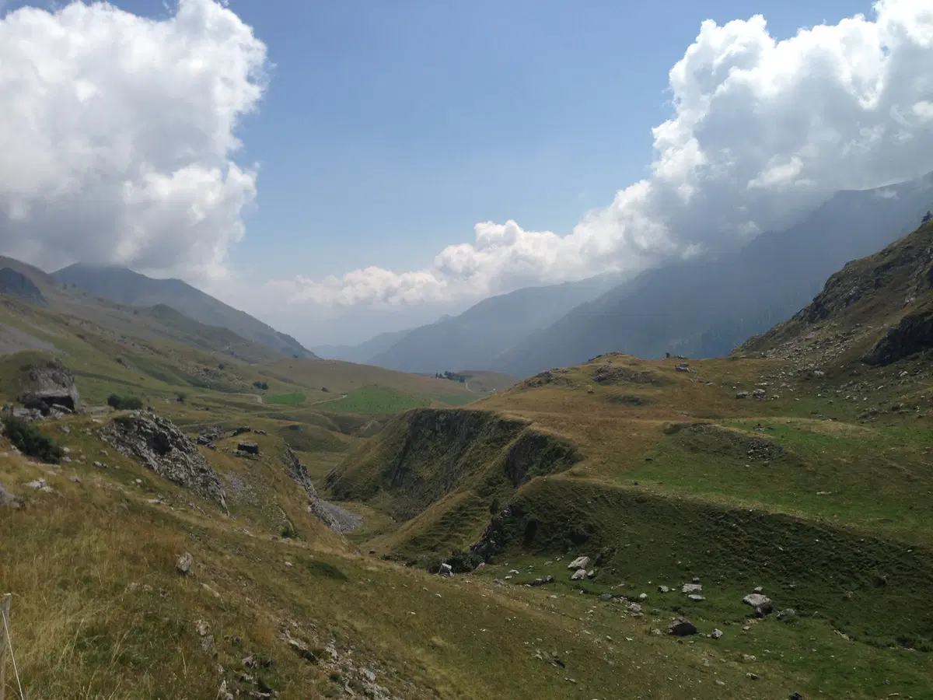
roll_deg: +2.1
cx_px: 466
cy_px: 350
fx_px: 889
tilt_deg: -2.5
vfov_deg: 42.9
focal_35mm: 33
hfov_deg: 55.4
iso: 50
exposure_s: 1/3390
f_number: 2.4
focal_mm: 4.12
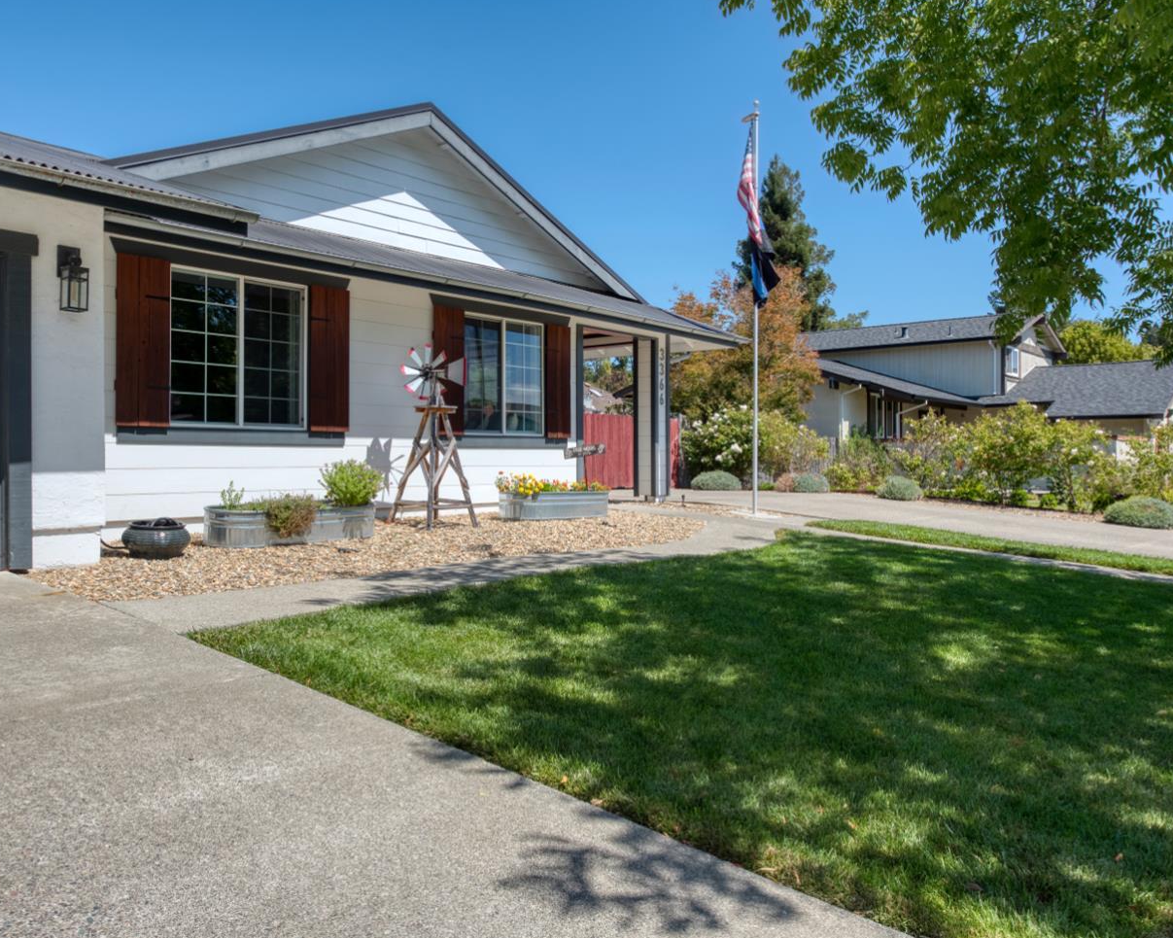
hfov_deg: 62.2
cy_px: 459
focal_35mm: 28
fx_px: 972
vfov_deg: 51.5
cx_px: 558
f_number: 11
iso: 100
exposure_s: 1/500
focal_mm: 24
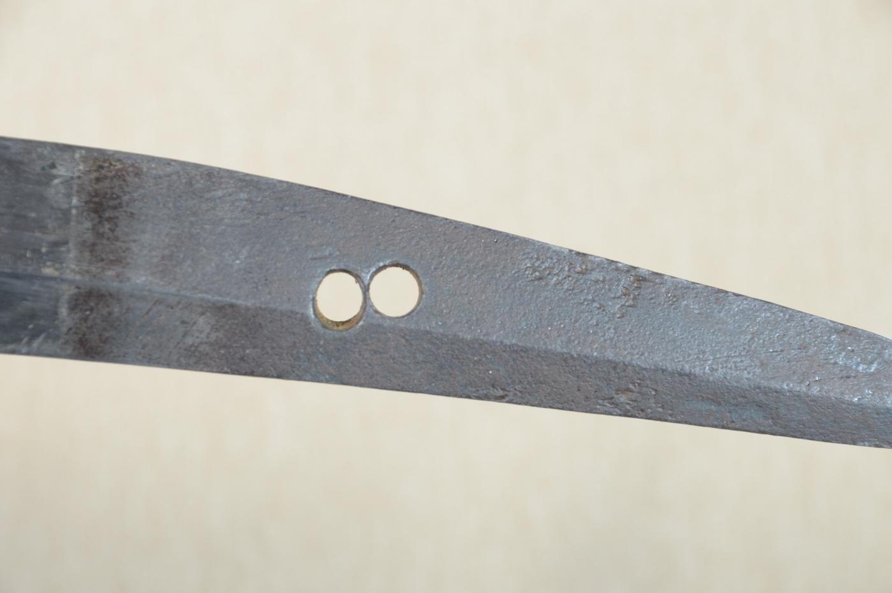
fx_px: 4642
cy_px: 296
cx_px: 446
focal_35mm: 188
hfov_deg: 11.0
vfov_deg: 7.3
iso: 400
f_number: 11
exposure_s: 1/2
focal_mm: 125
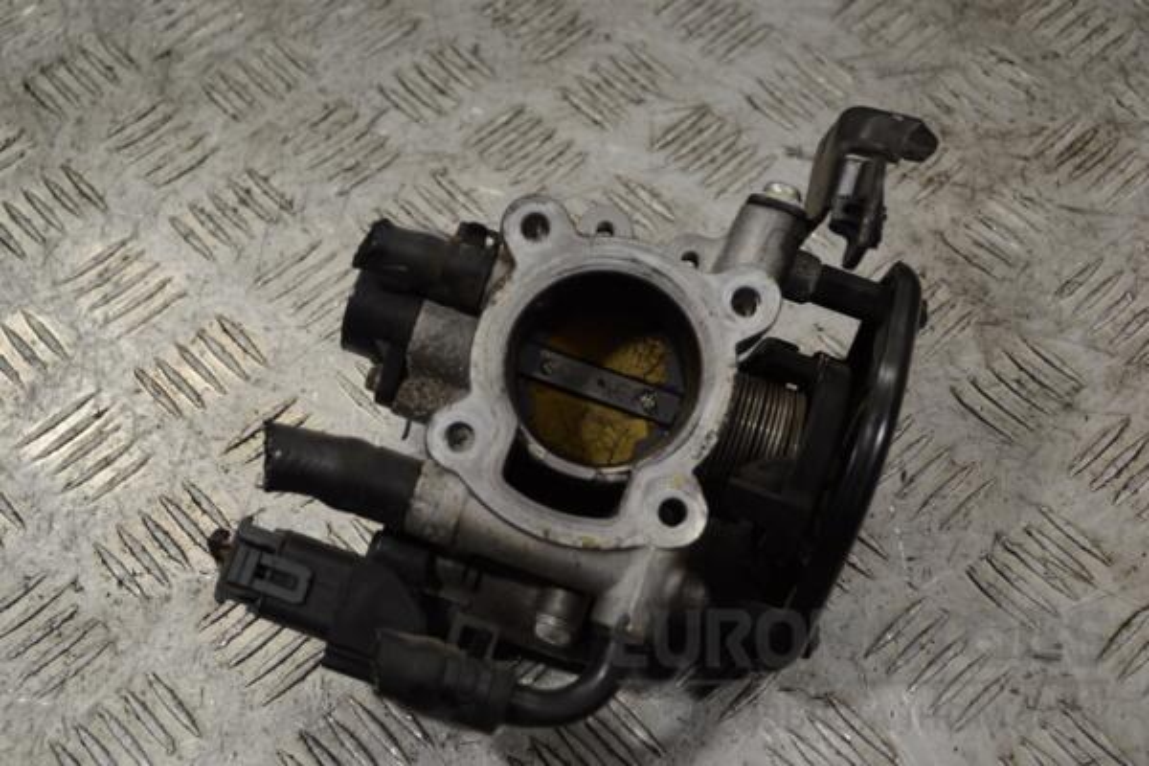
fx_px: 1723
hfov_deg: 36.9
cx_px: 574
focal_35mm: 54
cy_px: 383
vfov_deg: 25.1
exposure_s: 1/50
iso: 100
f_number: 5
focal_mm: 36
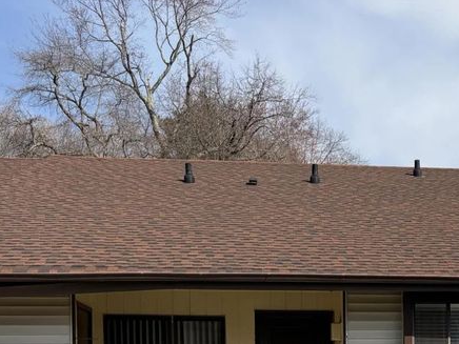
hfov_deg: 30.9
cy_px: 400
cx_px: 367
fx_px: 809
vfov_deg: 22.4
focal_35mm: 61
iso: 50
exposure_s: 1/4065
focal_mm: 5.96
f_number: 1.6
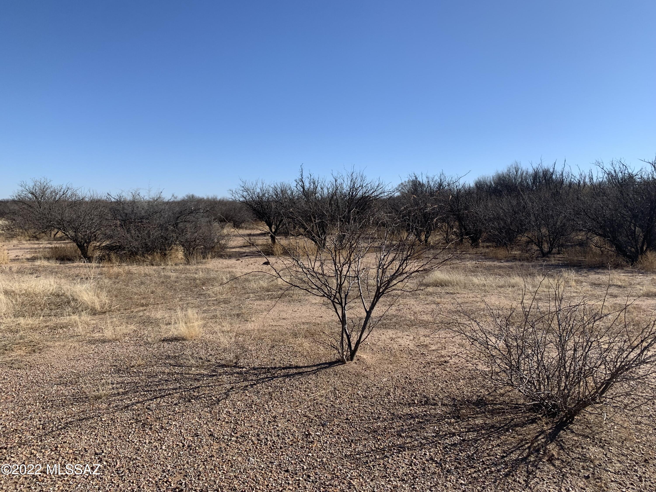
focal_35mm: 26
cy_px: 246
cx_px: 328
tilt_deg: -4.8
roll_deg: +1.2
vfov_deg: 53.1
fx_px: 493
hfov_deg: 67.3
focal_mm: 4.25
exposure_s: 1/2611
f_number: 1.8
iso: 25
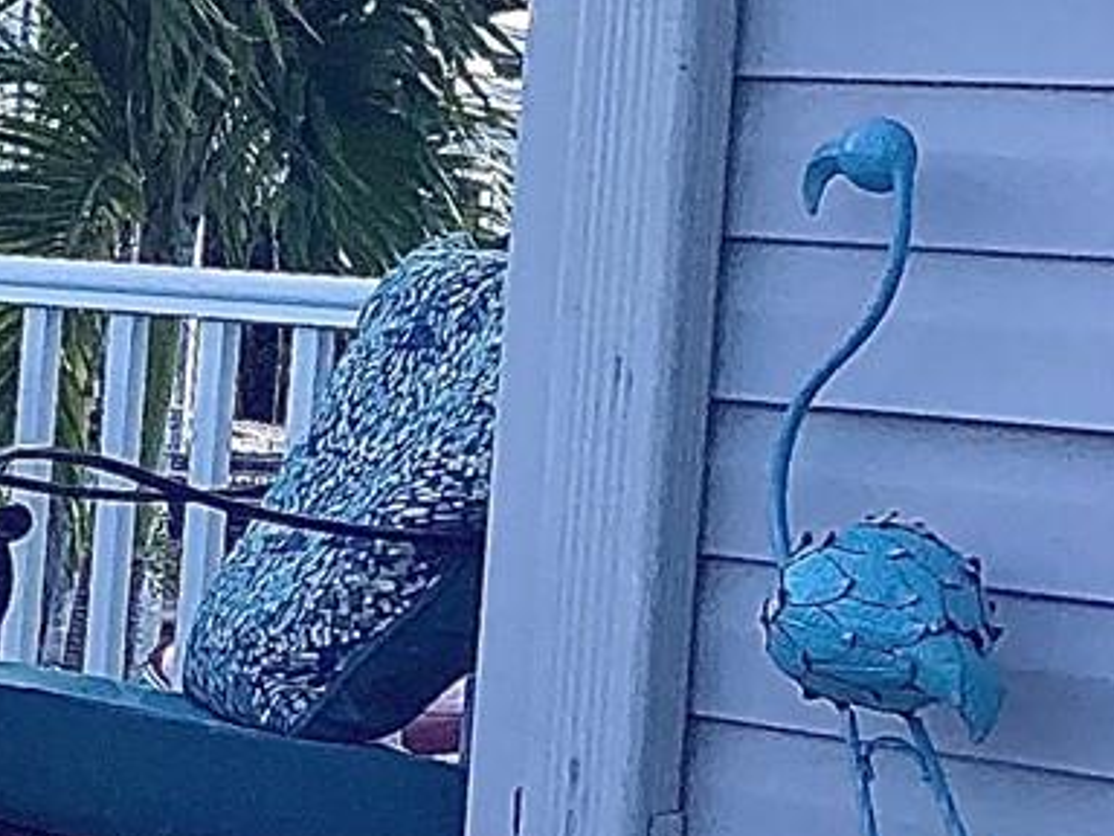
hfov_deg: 13.6
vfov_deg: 11.5
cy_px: 253
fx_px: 4151
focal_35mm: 129
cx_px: -905
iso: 25
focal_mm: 3.3
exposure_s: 1/1087
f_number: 2.4
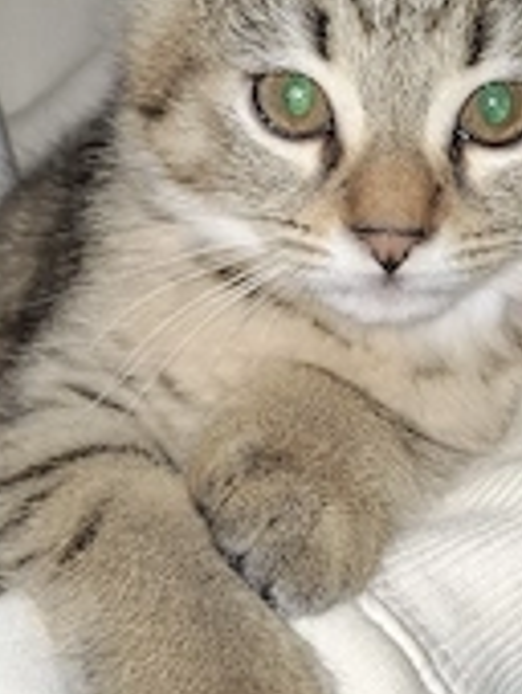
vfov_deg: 35.3
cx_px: 290
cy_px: 269
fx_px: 1083
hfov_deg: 27.1
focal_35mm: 54
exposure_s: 1/100
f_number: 1.8
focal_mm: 5.54
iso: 125
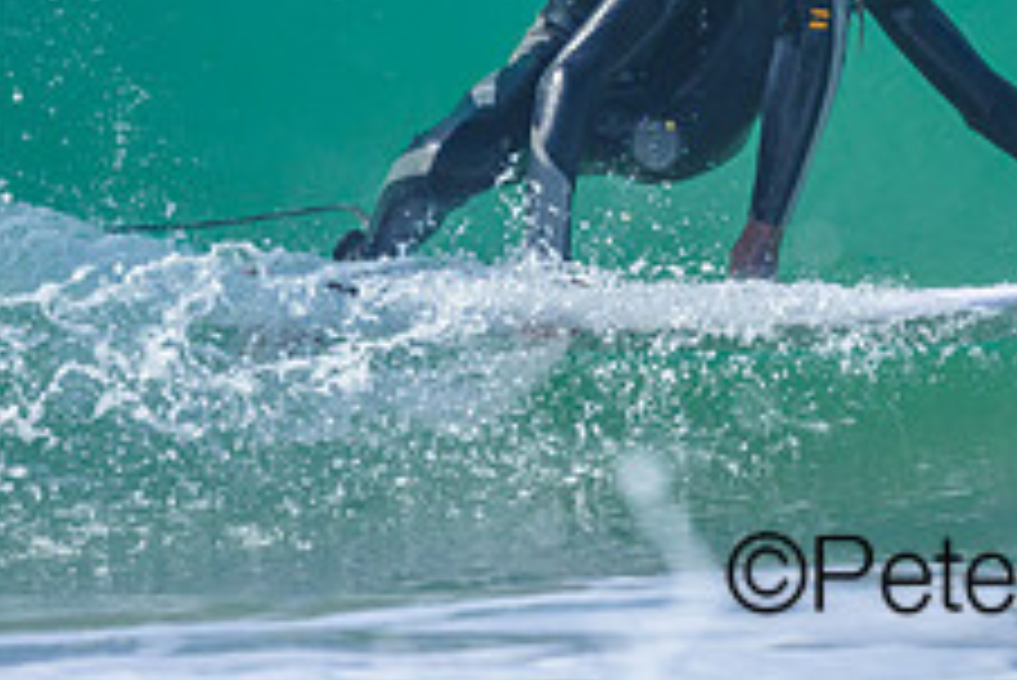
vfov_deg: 0.5
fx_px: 71035
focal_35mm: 2513
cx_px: 800
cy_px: -297
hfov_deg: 0.8
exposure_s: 1/2000
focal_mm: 800
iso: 560
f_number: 6.3
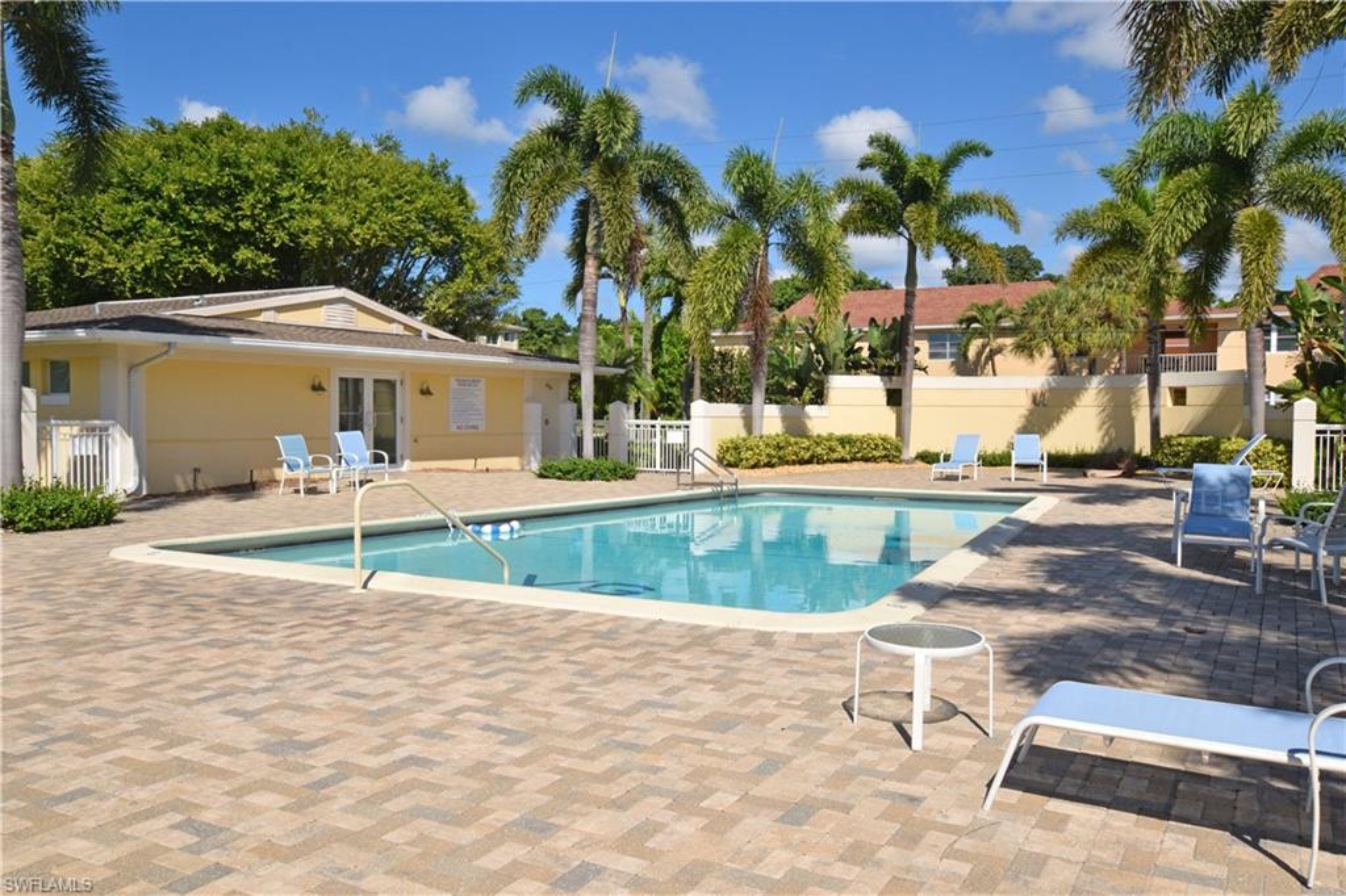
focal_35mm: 30
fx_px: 1121
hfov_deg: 61.9
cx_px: 673
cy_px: 448
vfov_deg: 43.6
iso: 200
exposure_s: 1/200
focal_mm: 20
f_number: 18
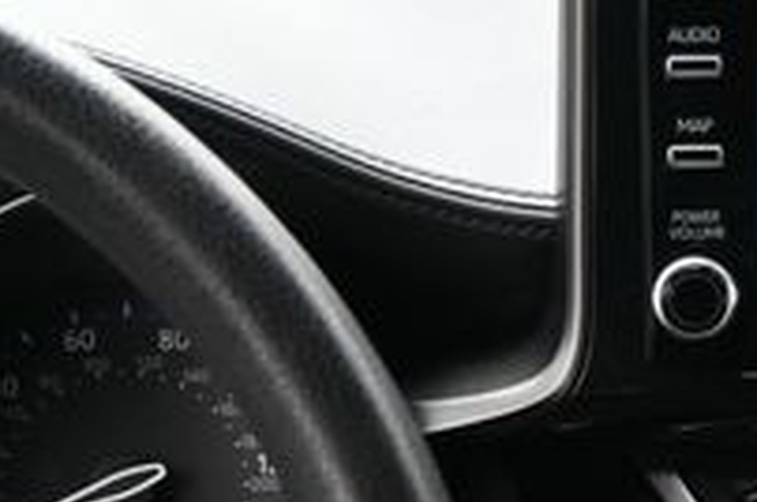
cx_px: 1192
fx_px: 4598
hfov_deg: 9.1
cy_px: 438
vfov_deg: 6.2
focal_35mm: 219
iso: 900
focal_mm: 46
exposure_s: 1/125
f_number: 6
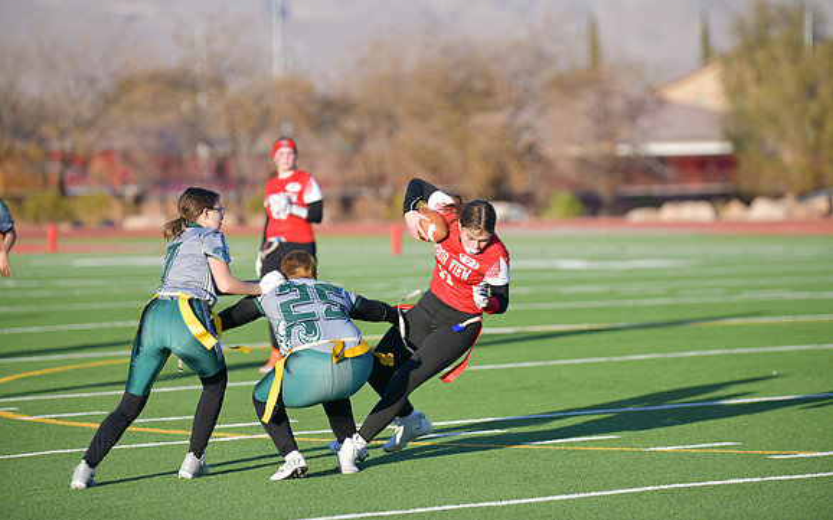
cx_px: 416
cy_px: 244
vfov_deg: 6.1
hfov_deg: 9.8
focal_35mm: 215
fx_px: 4880
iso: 64
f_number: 2.8
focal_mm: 210
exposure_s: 1/800
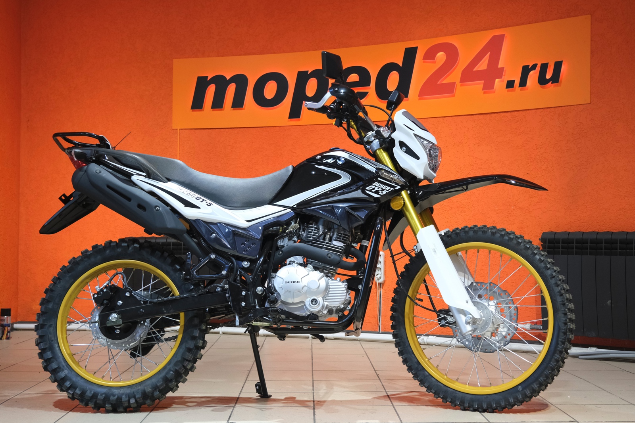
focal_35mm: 44
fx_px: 776
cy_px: 212
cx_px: 318
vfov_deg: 30.5
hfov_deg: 44.5
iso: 1600
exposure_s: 1/100
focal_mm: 29.2
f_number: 4
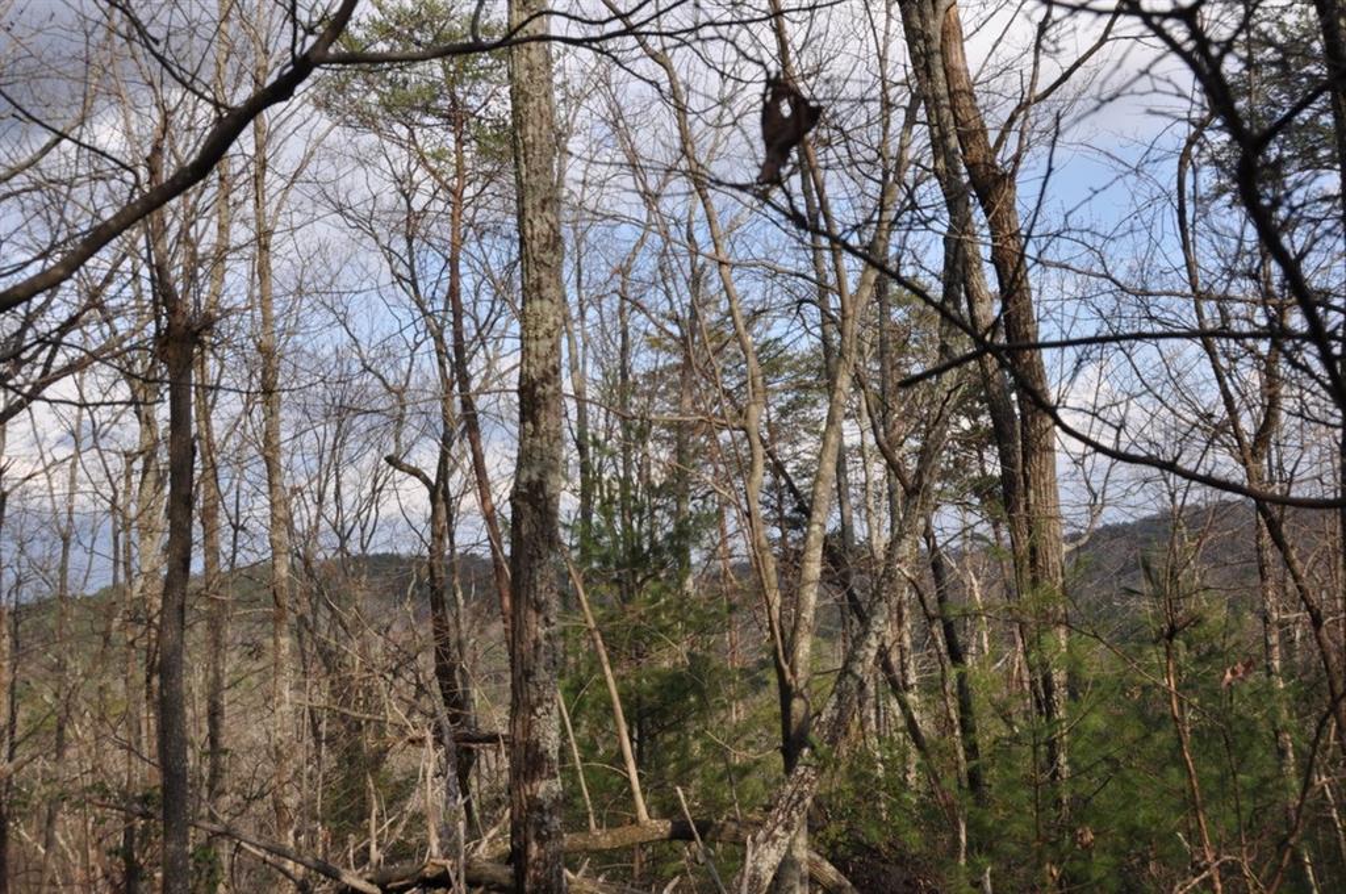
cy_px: 447
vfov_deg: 39.9
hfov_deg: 57.3
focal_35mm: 33
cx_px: 673
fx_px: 1232
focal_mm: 22
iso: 200
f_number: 13
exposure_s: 1/160
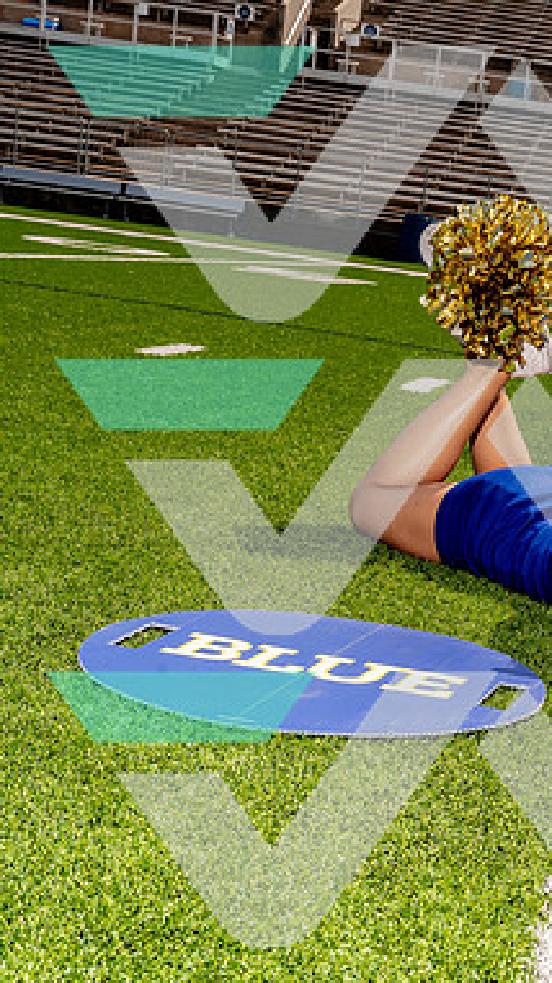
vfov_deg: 31.4
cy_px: 497
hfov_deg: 17.0
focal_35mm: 67
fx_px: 1745
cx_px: 712
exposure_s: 1/250
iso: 100
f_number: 11
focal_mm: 42
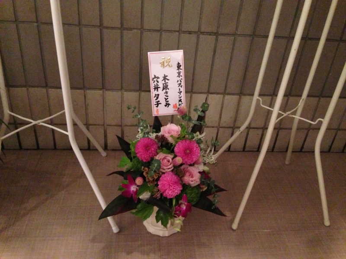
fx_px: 330
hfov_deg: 55.4
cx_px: 173
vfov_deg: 42.9
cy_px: 130
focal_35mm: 33
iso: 800
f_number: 2.4
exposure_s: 1/15
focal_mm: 4.13
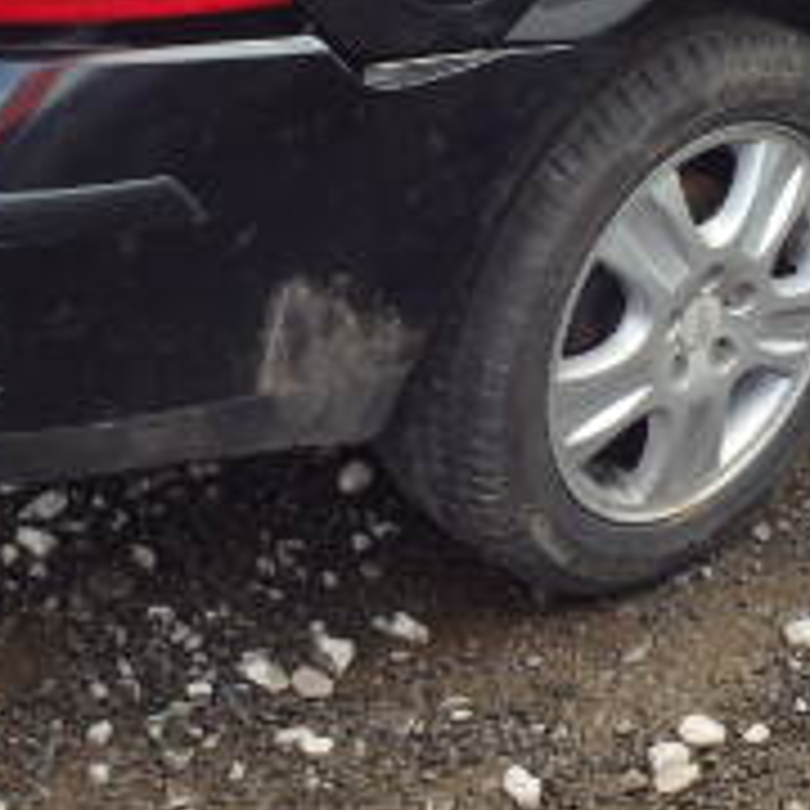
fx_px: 2330
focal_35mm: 88
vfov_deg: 19.1
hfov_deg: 19.6
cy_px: -36
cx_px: 580
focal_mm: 5
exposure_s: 1/160
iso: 125
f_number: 3.9
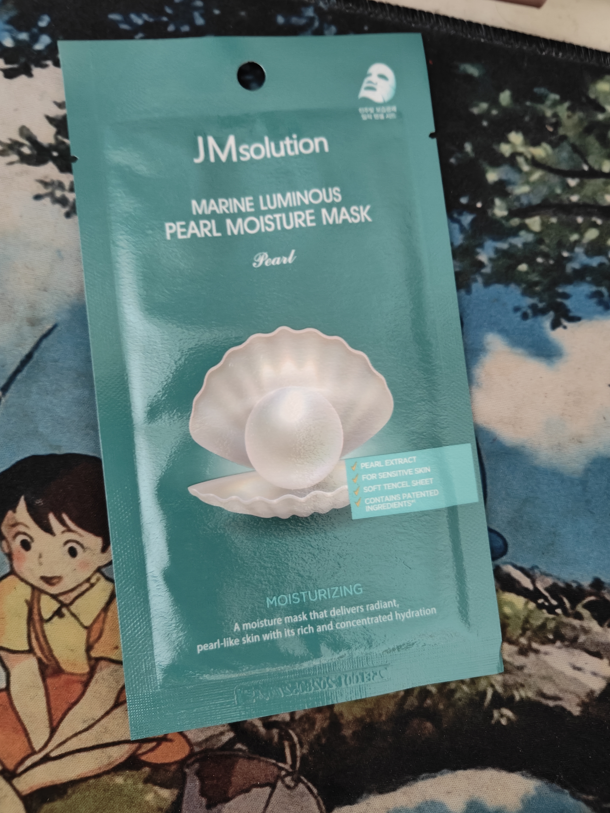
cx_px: 306
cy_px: 389
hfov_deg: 53.1
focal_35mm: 26
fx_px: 611
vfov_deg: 67.3
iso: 1250
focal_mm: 5.59
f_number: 1.8
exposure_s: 1/27
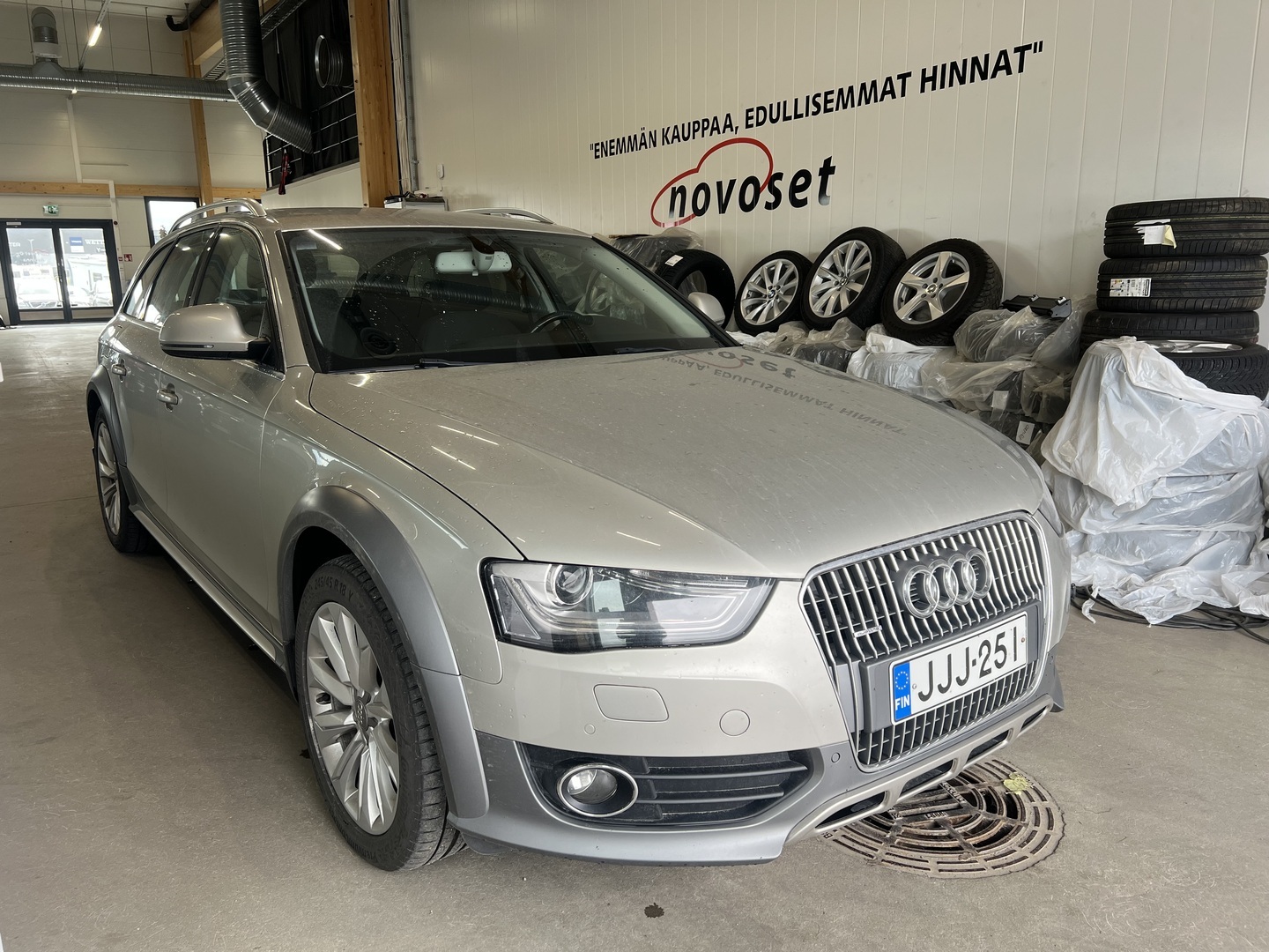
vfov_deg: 53.1
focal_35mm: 26
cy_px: 476
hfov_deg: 67.3
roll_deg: +1.3
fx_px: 953
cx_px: 634
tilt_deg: -13.5
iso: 40
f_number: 1.5
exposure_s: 1/166
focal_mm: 5.7
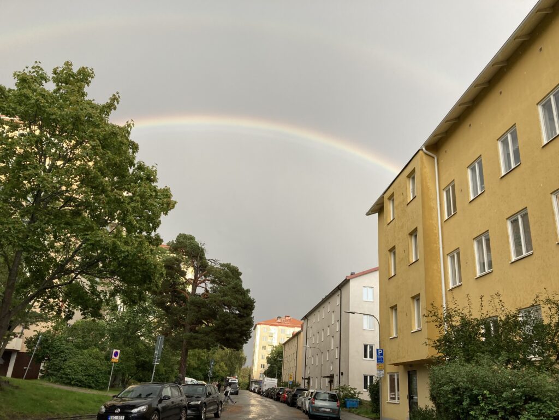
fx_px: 452
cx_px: 280
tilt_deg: +22.4
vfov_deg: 49.7
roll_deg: -4.0
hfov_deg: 63.4
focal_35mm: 28
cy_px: 210
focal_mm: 3.99
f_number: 1.8
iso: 20
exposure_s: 1/545
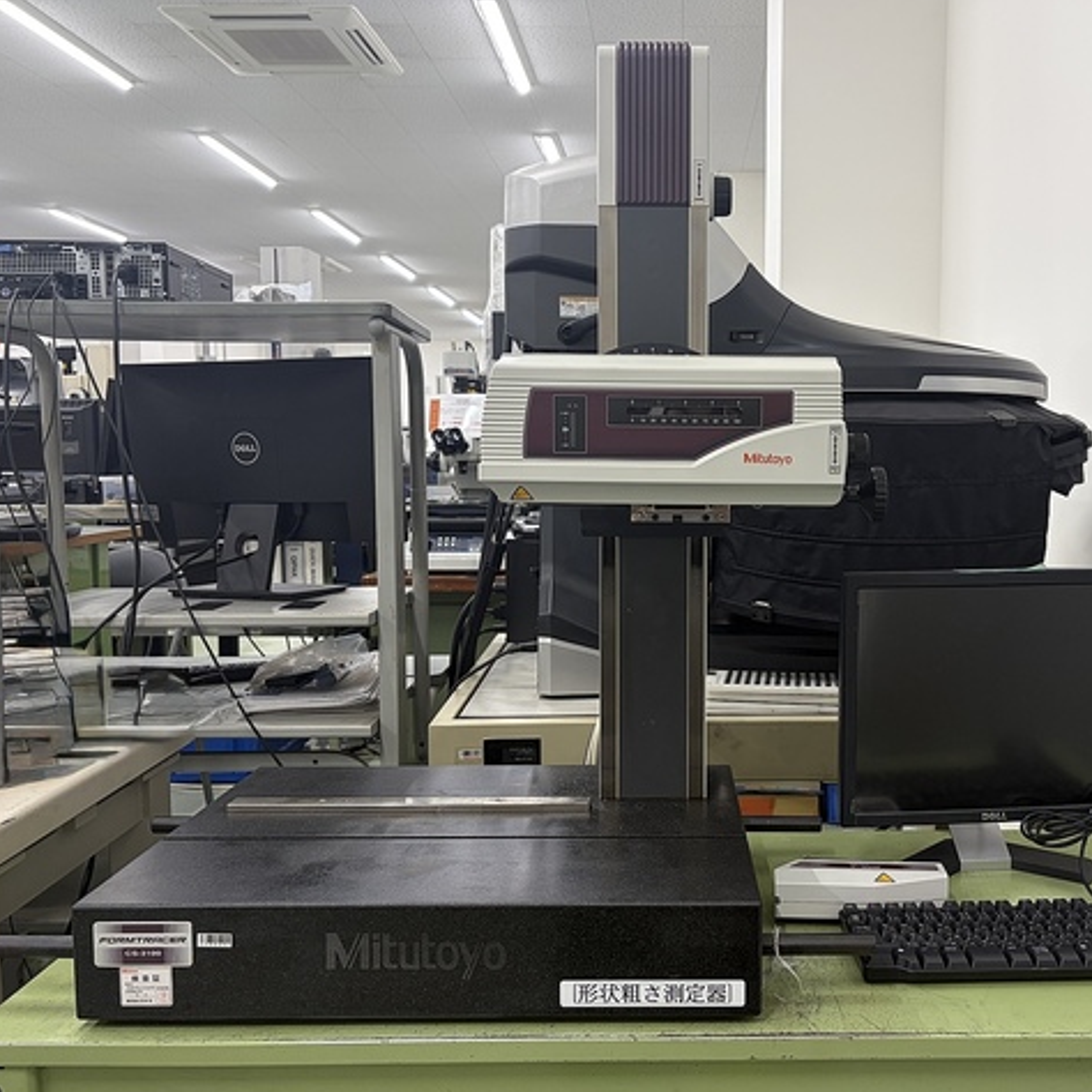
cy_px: 544
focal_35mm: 31
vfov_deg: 52.5
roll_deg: -0.2
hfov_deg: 52.0
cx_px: 675
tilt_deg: -4.8
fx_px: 1106
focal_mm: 5.96
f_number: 1.6
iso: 100
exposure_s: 1/100
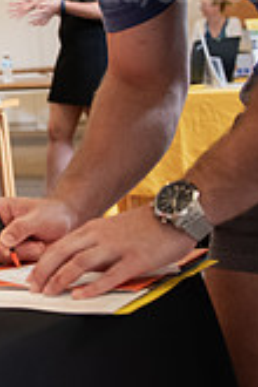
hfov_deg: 11.4
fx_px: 1172
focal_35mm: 109
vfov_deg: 18.5
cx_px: -249
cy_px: 41
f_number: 3.5
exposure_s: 1/200
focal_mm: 31
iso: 1250
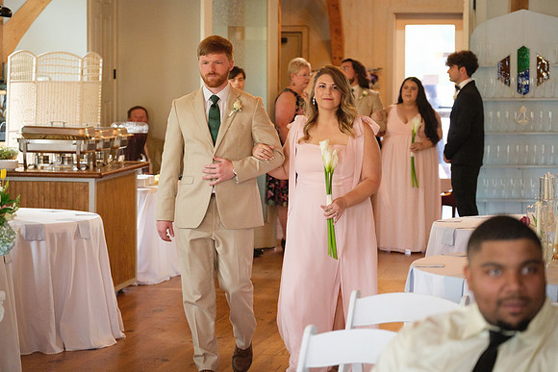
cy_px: 186
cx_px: 279
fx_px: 1736
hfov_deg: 18.3
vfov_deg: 12.2
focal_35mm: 112
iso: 800
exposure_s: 1/125
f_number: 2.8
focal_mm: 74.4
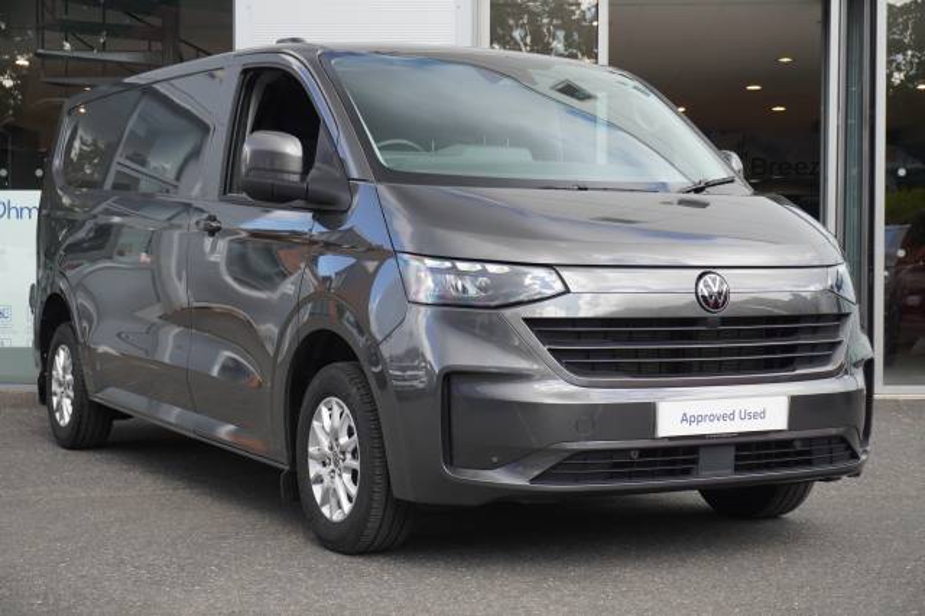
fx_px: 1618
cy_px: 308
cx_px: 462
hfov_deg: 31.9
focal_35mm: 63
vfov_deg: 21.5
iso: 320
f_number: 5.6
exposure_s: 1/200
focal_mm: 42
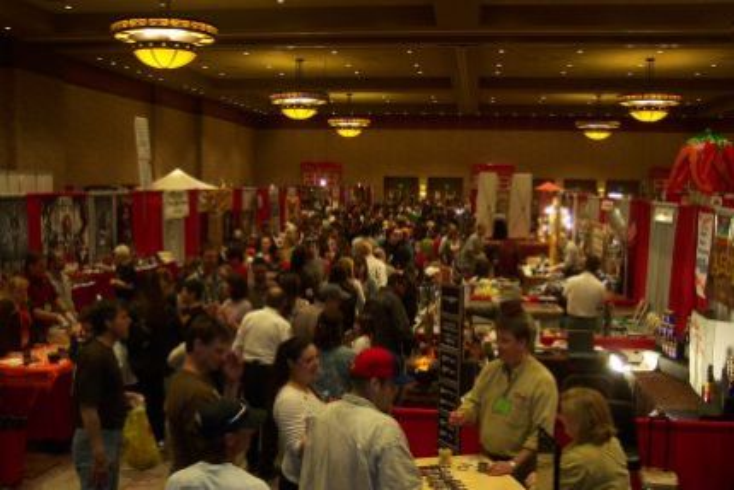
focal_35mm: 38
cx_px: 367
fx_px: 775
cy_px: 245
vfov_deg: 35.1
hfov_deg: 50.7
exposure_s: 1/30
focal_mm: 8
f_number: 2.8
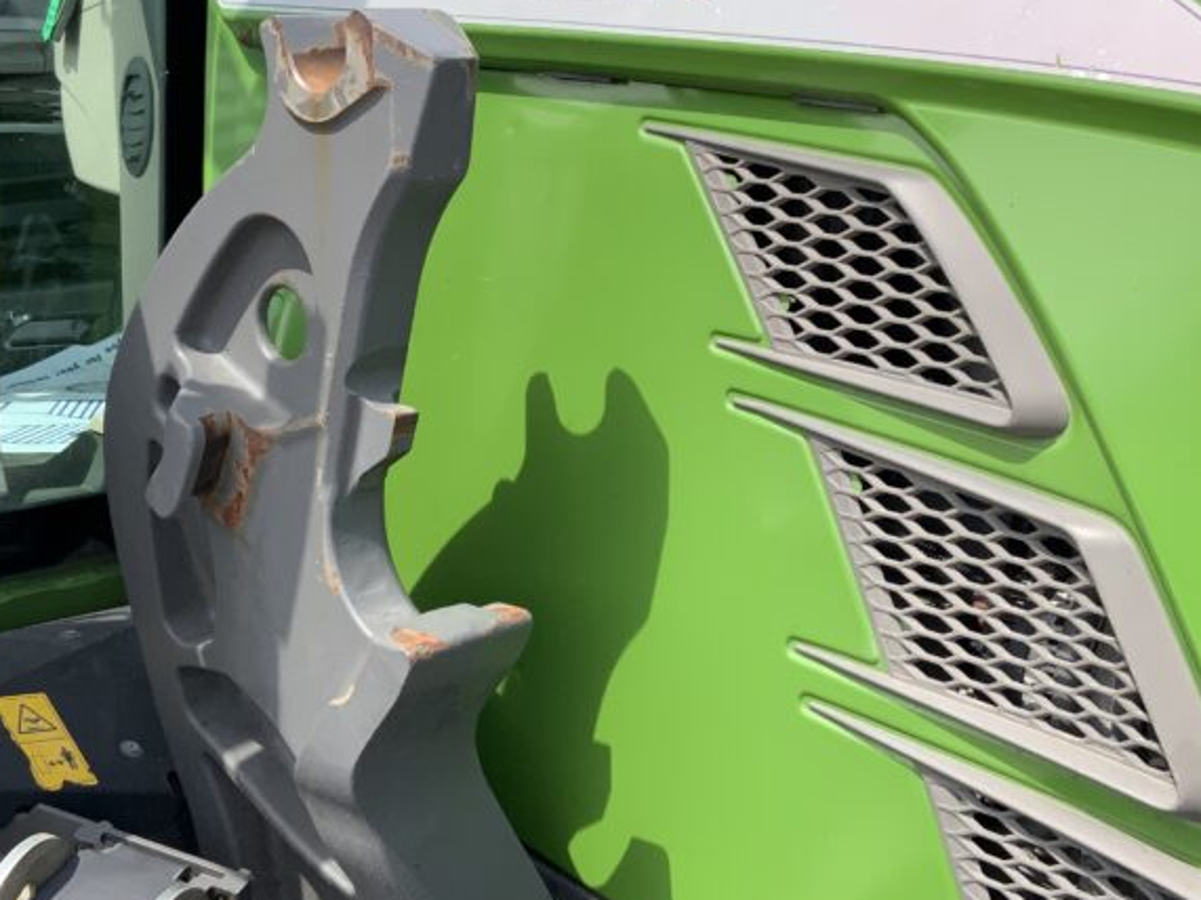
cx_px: 618
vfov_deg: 28.0
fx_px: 1804
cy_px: 360
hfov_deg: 36.8
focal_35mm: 52
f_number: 1.8
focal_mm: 3
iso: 16
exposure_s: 1/898
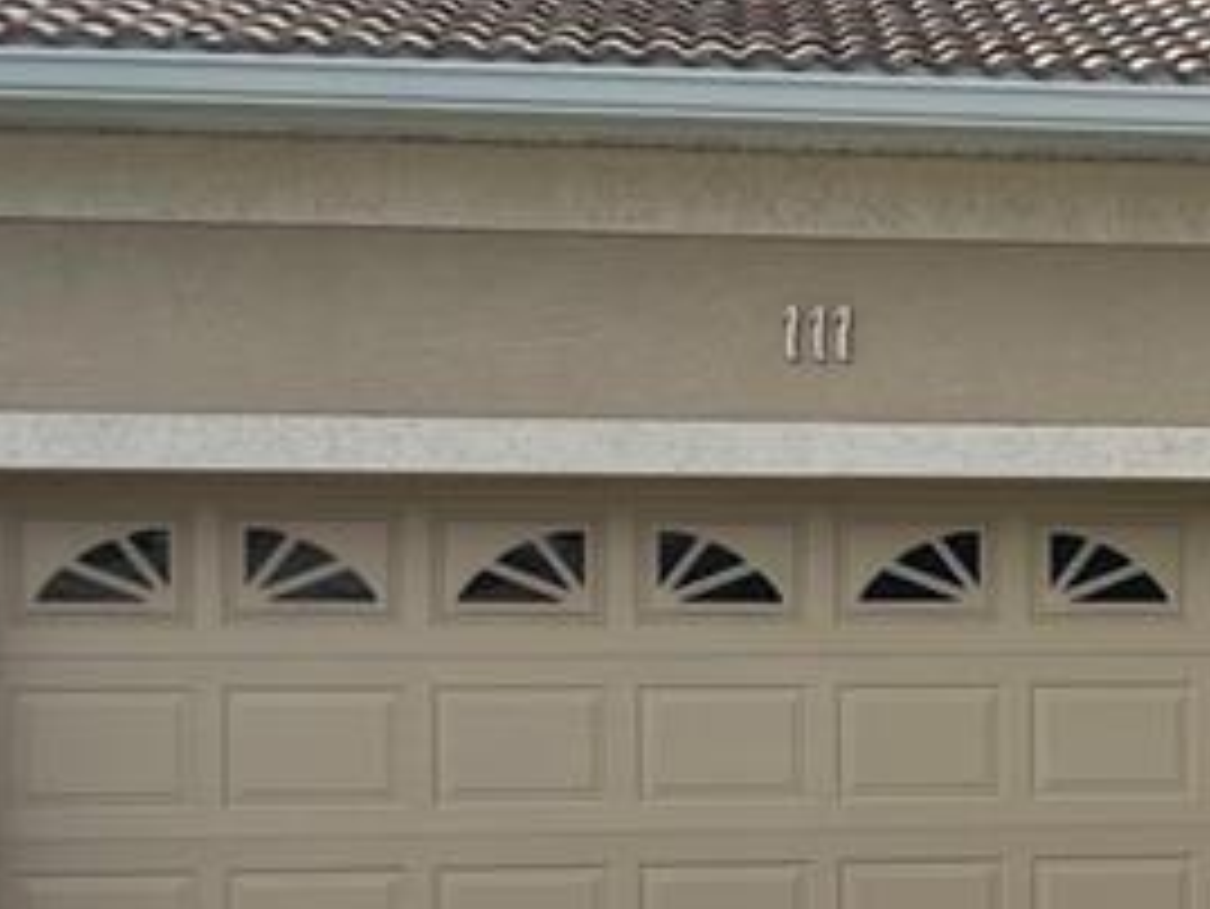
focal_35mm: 99
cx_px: 1394
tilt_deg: -0.4
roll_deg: +0.8
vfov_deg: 14.8
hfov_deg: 18.9
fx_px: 3462
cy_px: 810
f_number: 1.6
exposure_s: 1/2053
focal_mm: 4.2
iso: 32
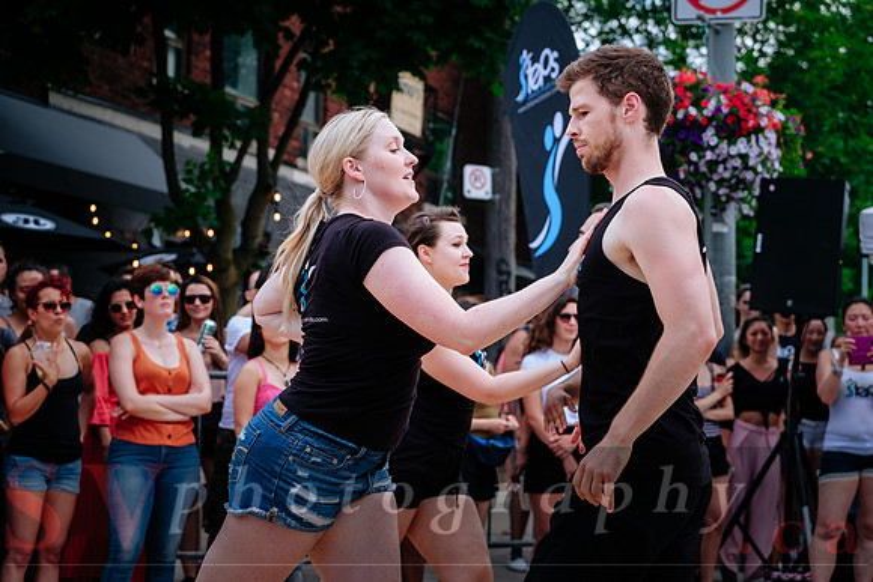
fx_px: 1819
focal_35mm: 75
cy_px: 291
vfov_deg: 18.2
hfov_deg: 27.0
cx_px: 436
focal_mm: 50
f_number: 4
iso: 200
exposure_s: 1/500
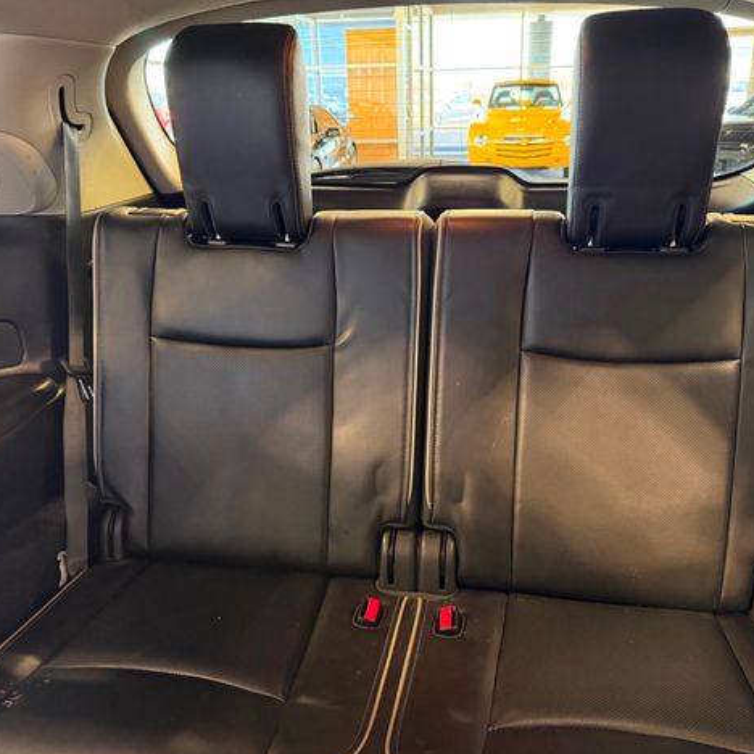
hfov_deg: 55.6
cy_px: 385
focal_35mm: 29
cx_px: 403
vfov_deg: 55.6
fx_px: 715
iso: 1000
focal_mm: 6.76
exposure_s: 1/36
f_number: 1.78
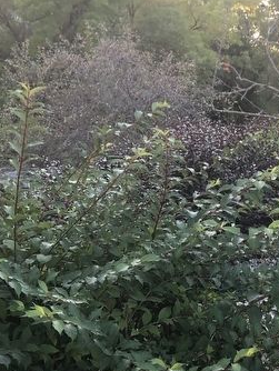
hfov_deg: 21.6
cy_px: 228
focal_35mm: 67
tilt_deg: -7.3
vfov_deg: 28.9
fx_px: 719
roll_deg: -1.1
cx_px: 237
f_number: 1.8
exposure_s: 1/50
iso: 32
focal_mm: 4
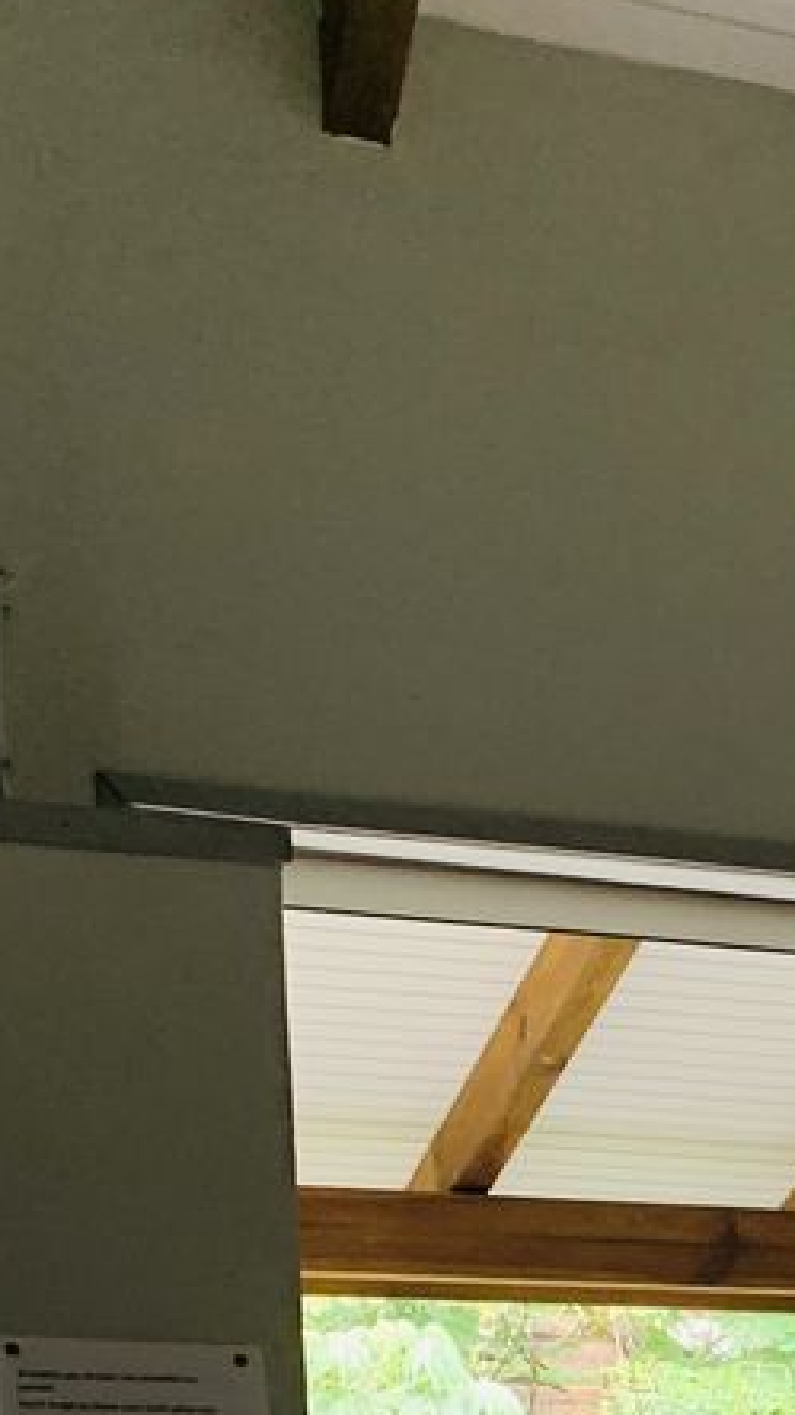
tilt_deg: -1.1
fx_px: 3600
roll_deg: +1.9
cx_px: 1713
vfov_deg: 20.2
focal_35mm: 96
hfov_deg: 11.1
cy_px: 1894
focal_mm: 4.25
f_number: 1.8
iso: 100
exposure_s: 1/85
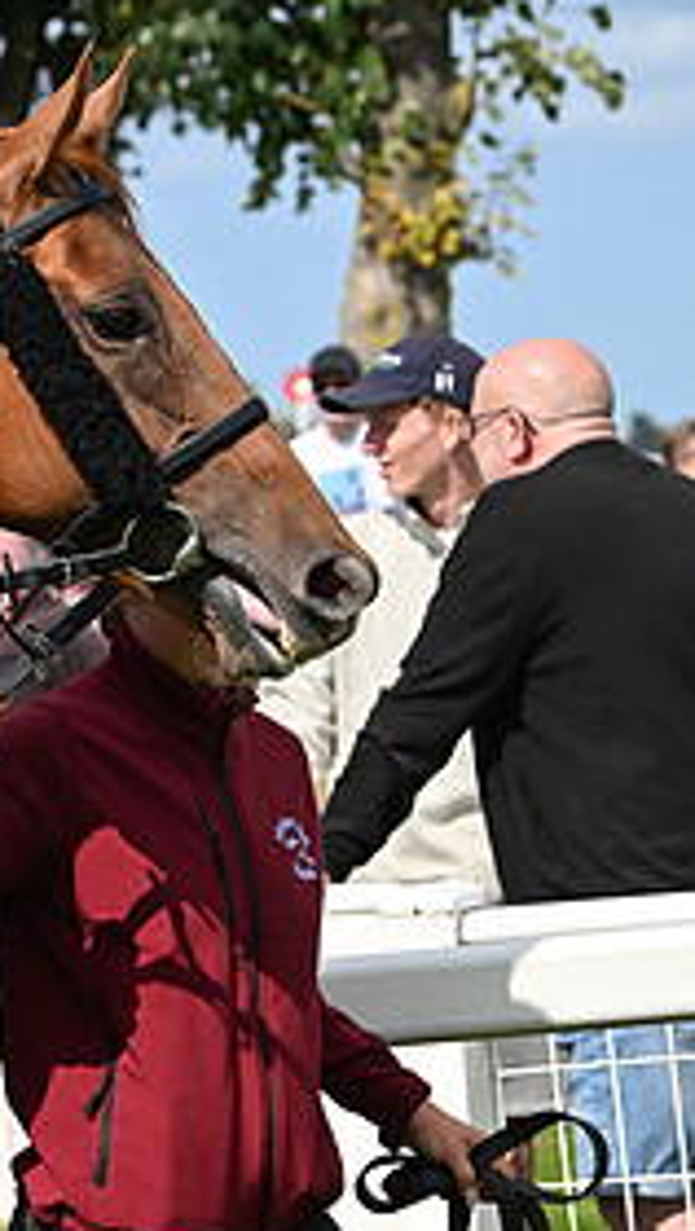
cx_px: -576
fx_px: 6733
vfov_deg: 10.5
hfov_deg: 5.8
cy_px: 556
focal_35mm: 206
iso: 500
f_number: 5.6
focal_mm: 95
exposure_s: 1/3200
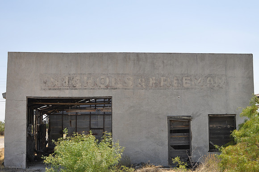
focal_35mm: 52
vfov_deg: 25.7
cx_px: 130
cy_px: 86
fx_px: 377
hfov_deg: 37.9
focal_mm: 35
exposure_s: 1/160
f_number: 6.3
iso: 200
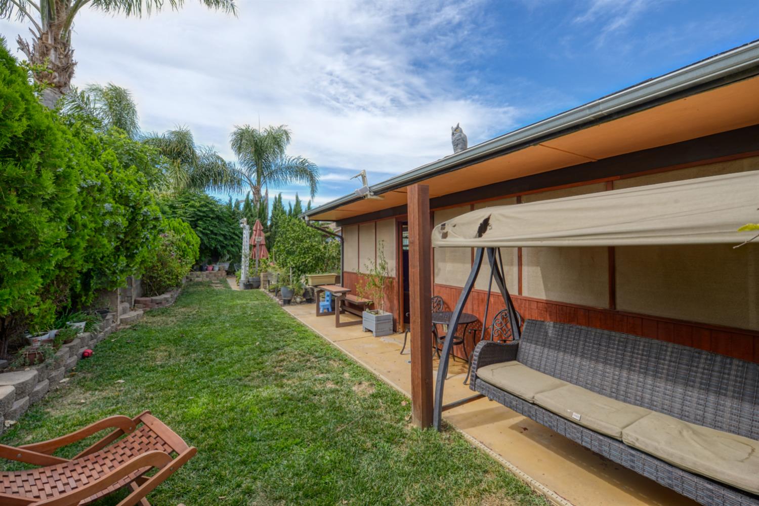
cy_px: 253
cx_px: 380
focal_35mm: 14
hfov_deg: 104.3
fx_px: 295
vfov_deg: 81.2
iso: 400
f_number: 10
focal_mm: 14
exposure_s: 1/200
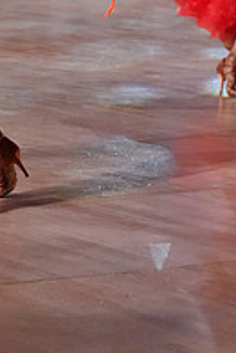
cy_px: -128
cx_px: -80
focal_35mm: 216
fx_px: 2120
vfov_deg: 9.3
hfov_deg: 6.3
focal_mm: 73
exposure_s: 1/500
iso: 3200
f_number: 4
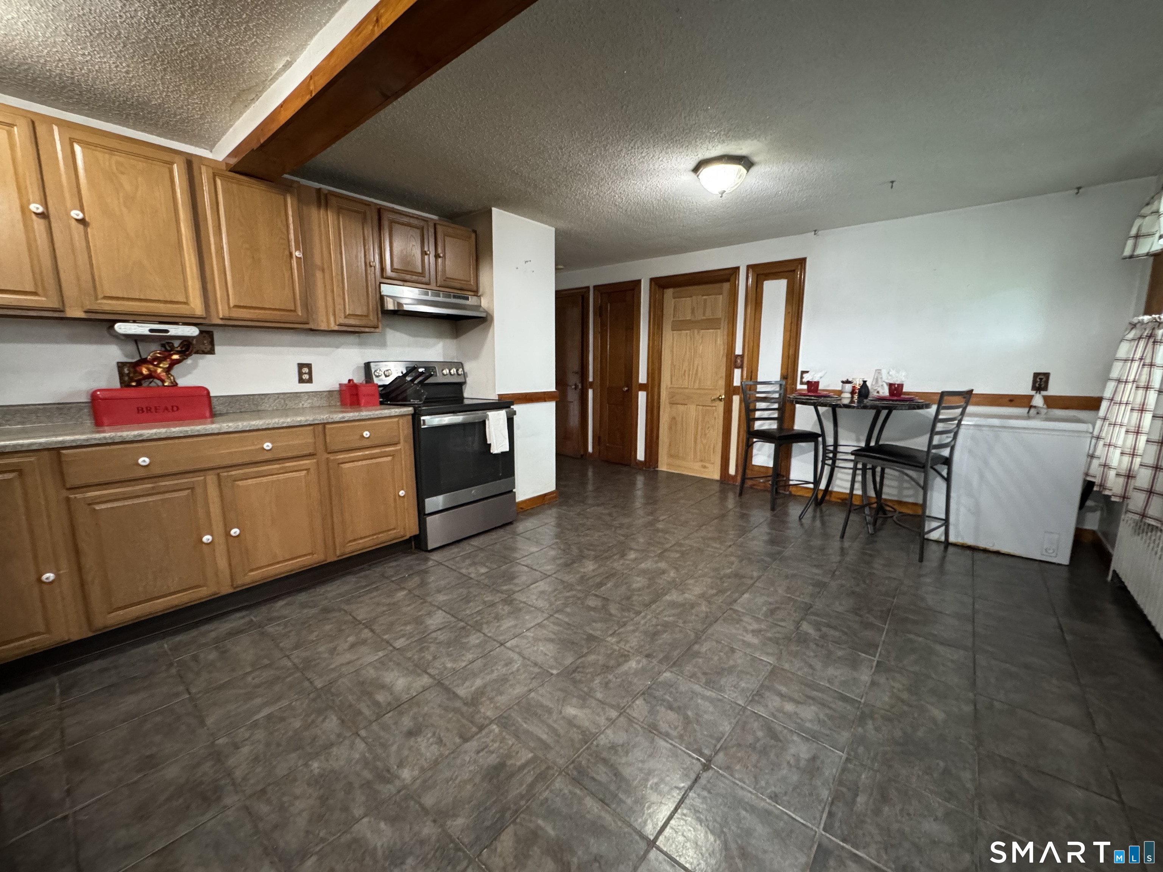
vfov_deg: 85.7
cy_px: 436
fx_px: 470
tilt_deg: -9.9
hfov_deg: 102.1
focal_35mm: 14
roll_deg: -0.3
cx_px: 582
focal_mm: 2.22
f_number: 2.2
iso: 1000
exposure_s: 1/40
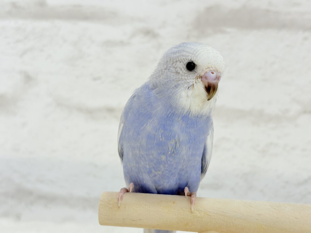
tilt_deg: -3.9
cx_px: 156
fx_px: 467
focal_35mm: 52
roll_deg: -1.3
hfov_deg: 36.8
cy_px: 116
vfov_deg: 28.0
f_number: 1.6
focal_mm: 5.96
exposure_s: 1/100
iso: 64
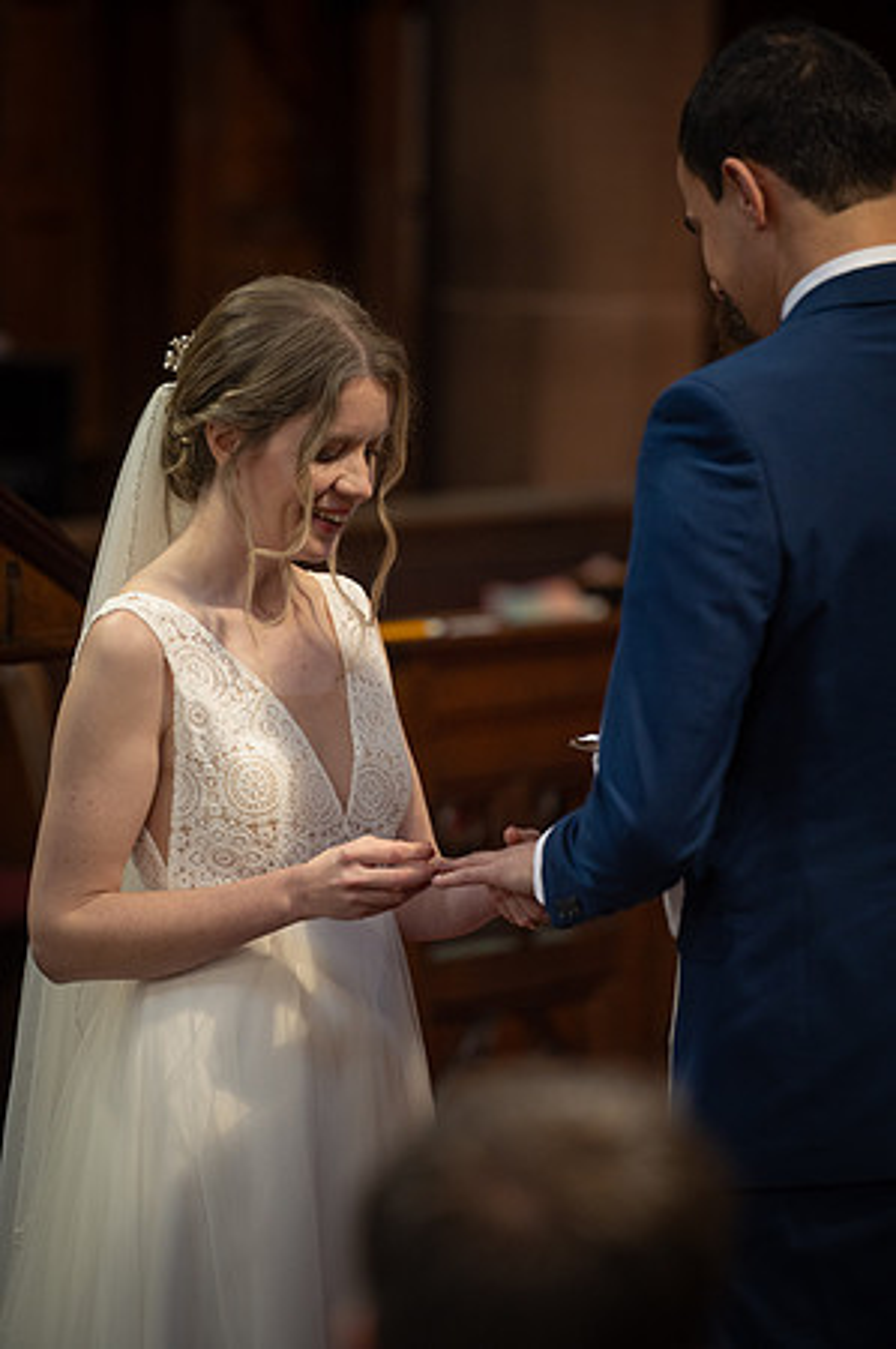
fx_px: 7296
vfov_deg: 10.6
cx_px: 448
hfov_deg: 7.0
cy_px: 674
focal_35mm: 195
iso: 1600
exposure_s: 1/125
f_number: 2.8
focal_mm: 195
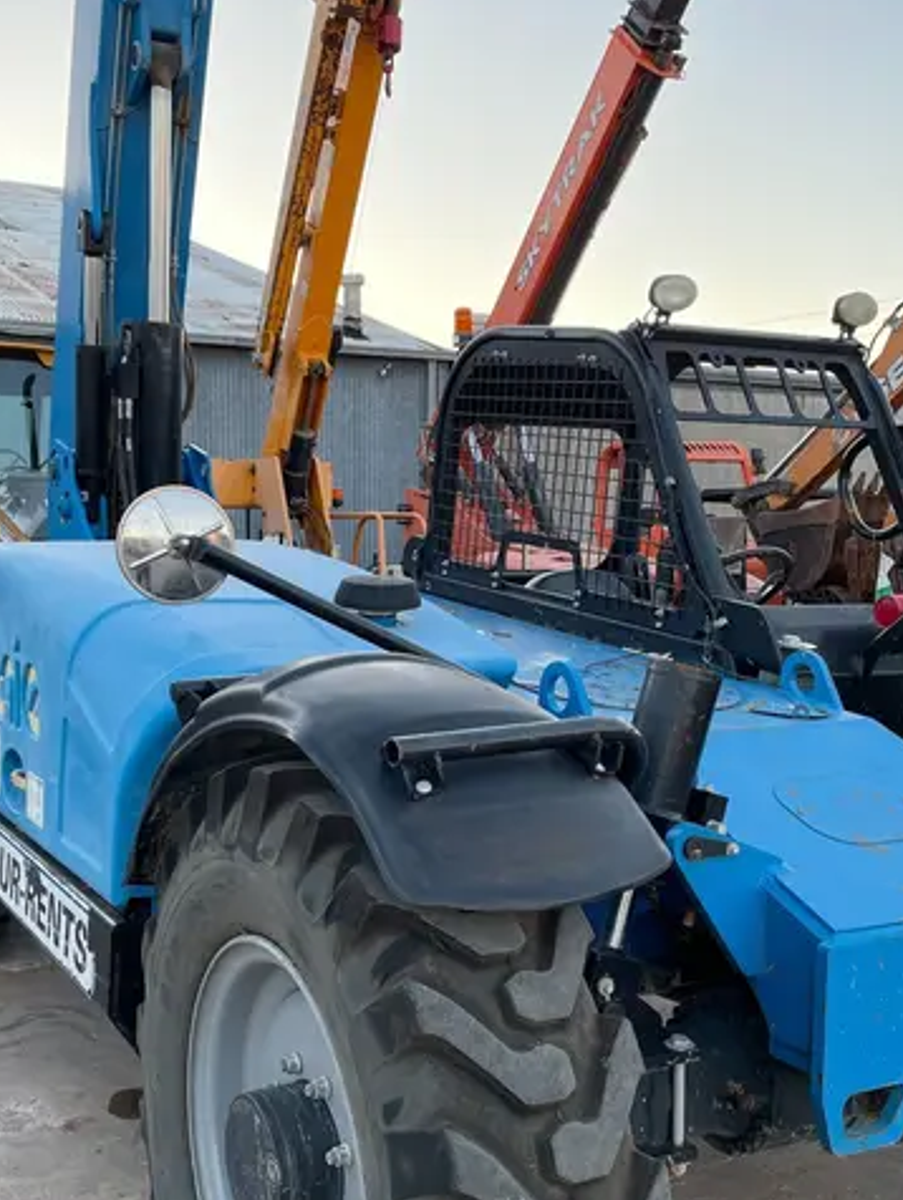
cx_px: 330
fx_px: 1389
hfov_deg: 35.8
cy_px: 707
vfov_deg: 46.5
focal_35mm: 40
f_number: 1.6
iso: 40
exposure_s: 1/217
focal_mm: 4.2
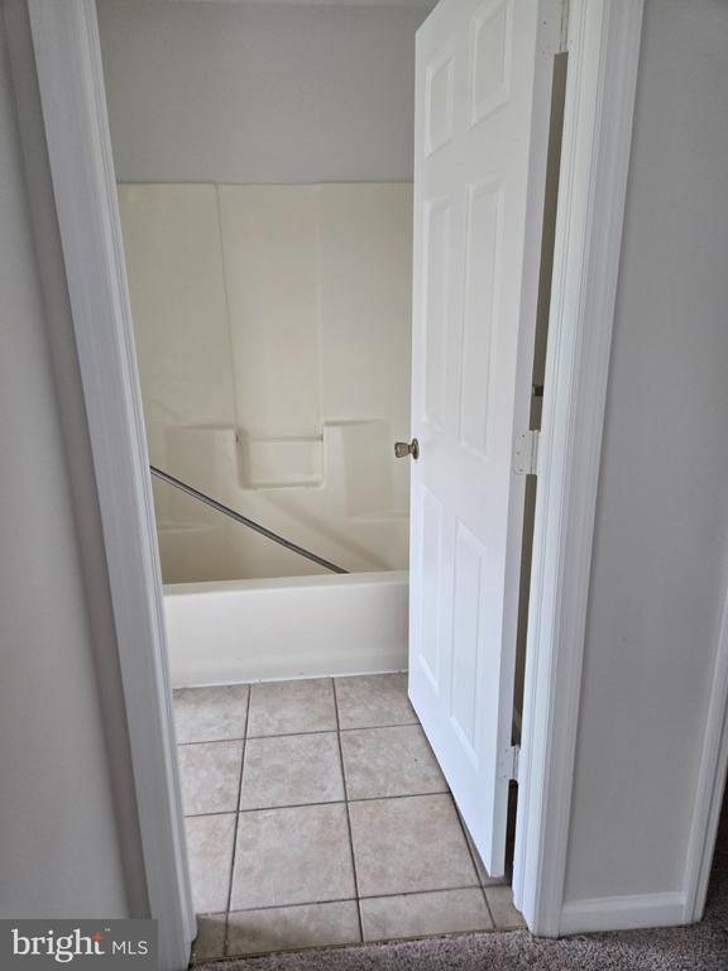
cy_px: 486
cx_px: 364
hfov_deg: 58.9
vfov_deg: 73.9
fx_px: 645
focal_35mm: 23
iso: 125
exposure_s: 1/180
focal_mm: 5.4
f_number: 1.8
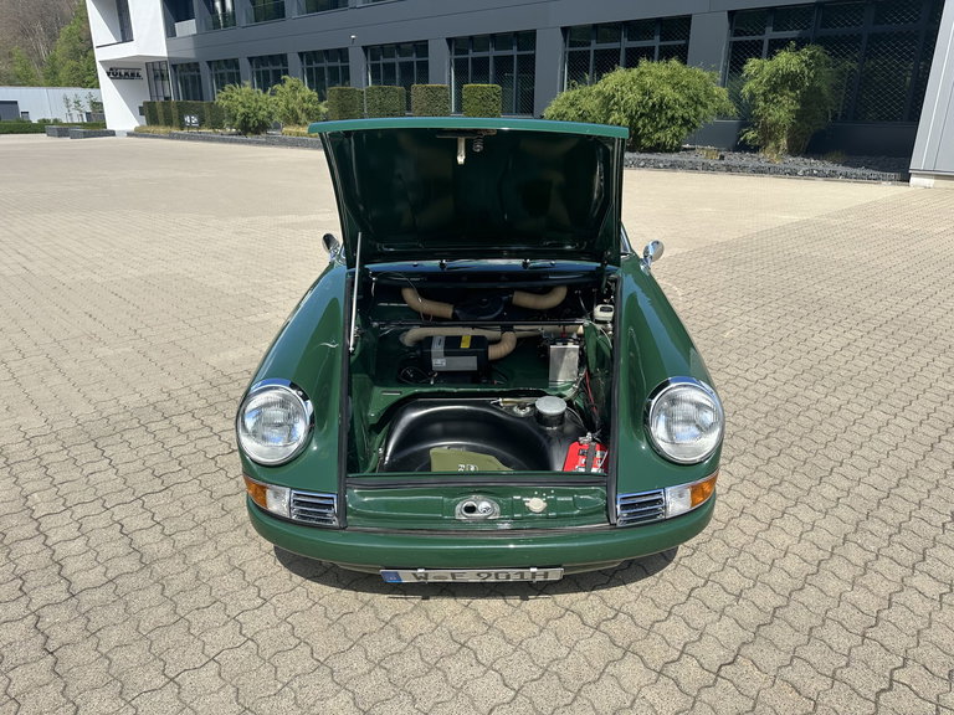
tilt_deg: -19.1
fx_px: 661
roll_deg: -3.0
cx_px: 477
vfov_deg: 56.8
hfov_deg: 71.6
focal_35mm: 24
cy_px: 358
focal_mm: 6.86
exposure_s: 1/2591
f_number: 1.78
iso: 80
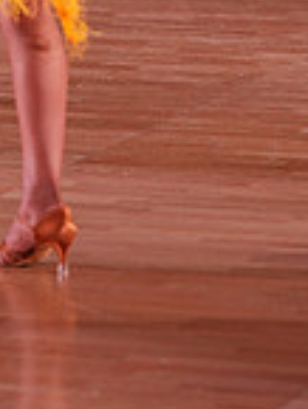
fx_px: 4134
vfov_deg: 5.6
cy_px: -291
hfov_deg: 4.2
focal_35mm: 349
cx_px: -114
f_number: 2.8
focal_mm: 91
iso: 1250
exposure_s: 1/400
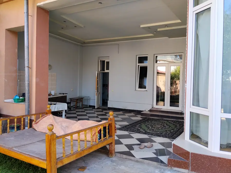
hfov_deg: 61.7
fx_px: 194
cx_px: 116
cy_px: 86
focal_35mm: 29
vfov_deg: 48.2
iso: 50
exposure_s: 1/141
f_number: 1.8
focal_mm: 4.22
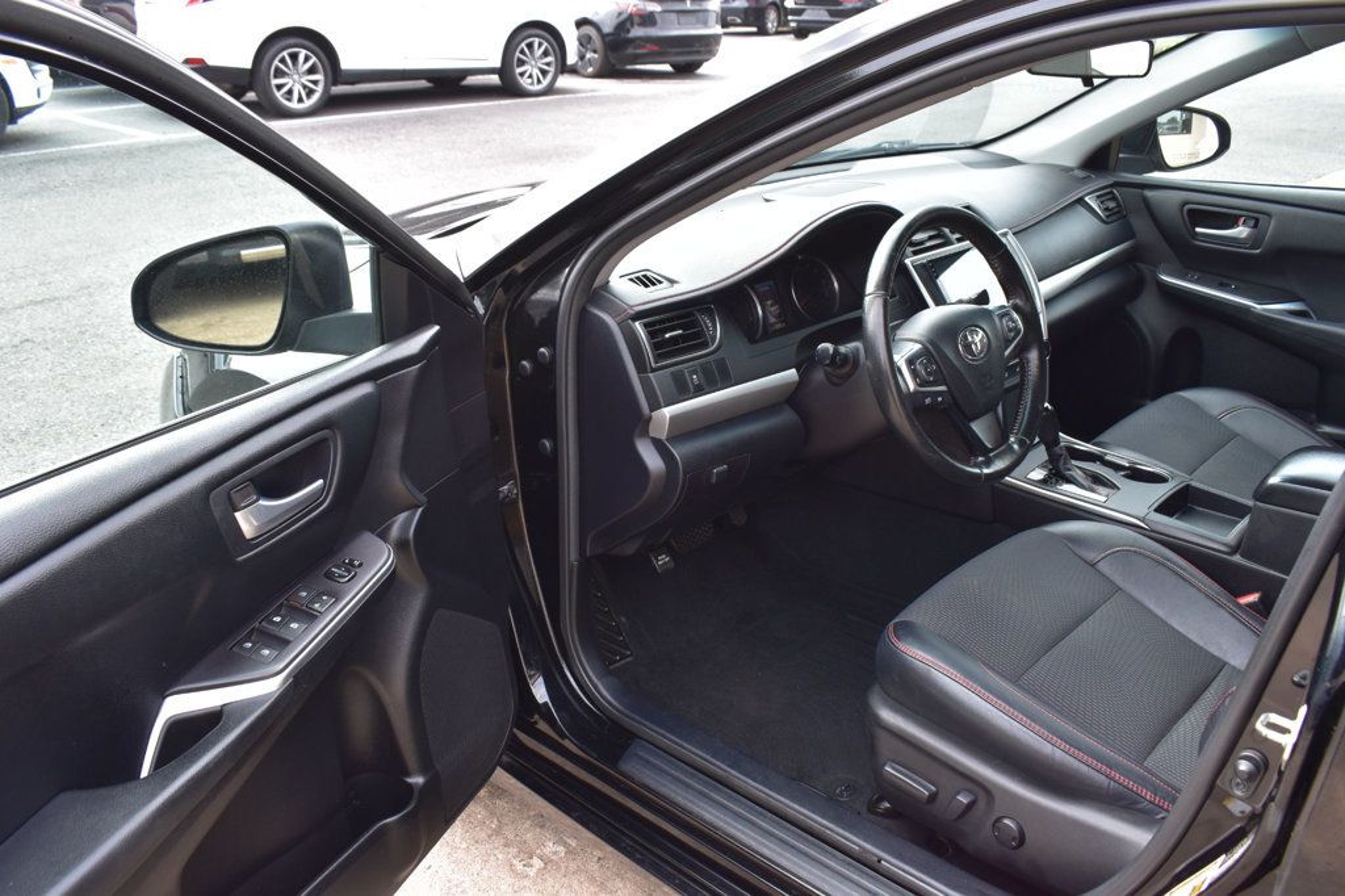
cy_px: 448
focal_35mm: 30
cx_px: 672
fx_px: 1120
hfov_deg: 61.9
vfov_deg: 43.6
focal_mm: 20
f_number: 8
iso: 400
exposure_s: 1/80
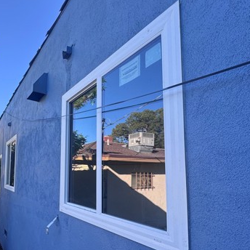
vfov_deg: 66.0
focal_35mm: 23
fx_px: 188
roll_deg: -0.7
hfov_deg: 61.5
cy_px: 160
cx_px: 49
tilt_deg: +5.3
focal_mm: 2.22
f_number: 2.2
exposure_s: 1/307
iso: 40
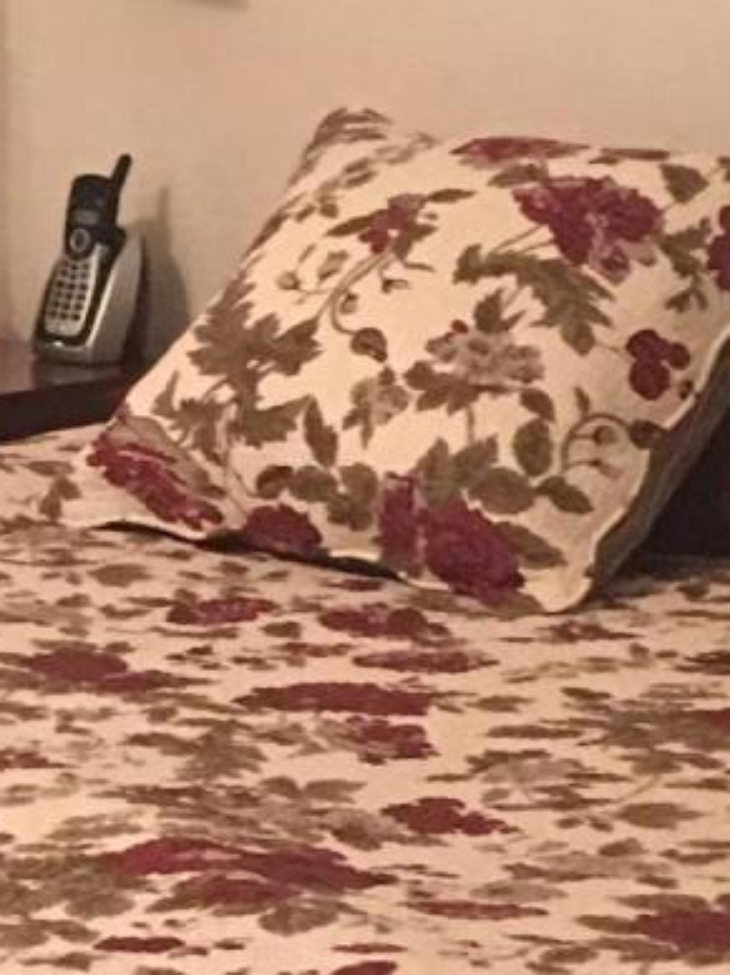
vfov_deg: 13.1
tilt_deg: -12.9
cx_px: -81
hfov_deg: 9.8
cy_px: 773
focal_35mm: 150
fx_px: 4220
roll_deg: -0.2
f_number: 2.2
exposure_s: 1/4
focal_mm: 4.15
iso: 100
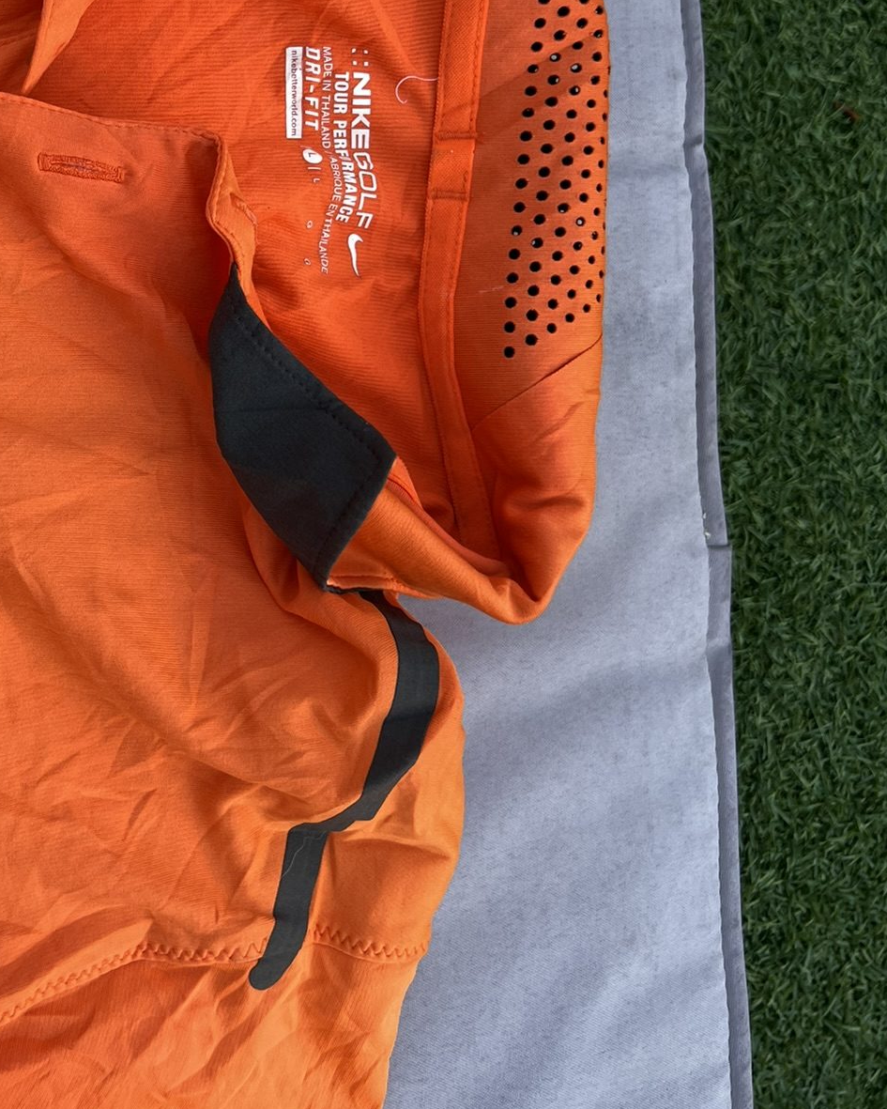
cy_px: 295
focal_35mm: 44
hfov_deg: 33.2
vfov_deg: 40.9
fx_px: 1444
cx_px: 183
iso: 40
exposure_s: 1/121
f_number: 1.5
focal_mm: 5.7
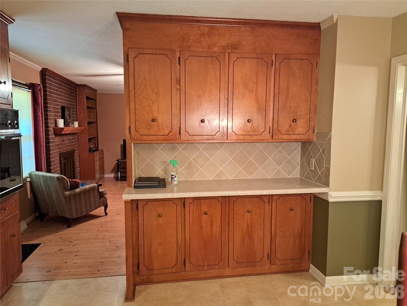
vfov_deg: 56.8
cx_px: 204
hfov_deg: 71.6
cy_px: 153
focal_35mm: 24
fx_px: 282
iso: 640
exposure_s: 1/24
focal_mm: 5.23
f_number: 1.8
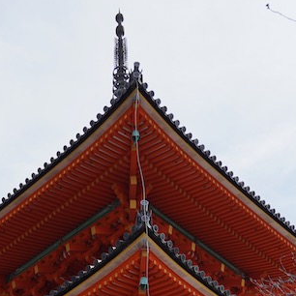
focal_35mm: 80
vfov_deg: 18.4
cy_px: 484
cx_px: 103
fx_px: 774
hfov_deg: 21.6
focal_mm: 24
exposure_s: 1/640
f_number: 4
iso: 100
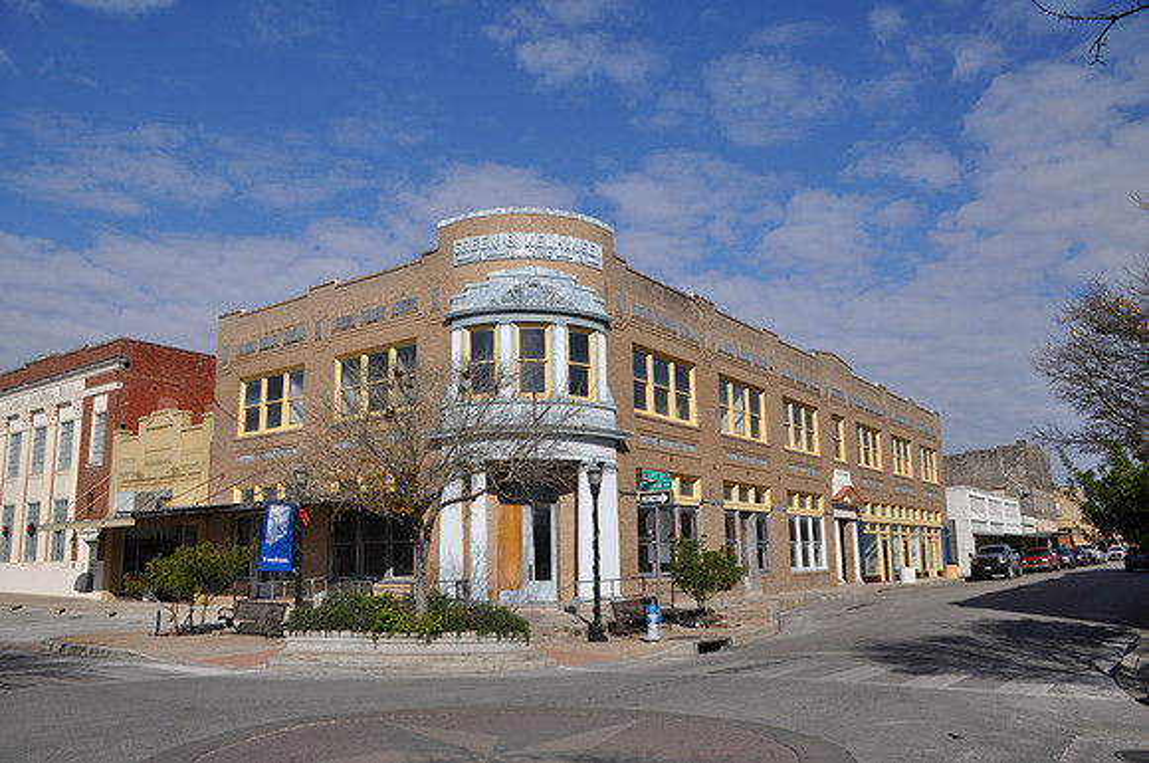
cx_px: 574
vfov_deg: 47.8
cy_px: 382
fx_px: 861
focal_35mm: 27
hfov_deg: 67.5
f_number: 14
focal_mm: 18
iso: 200
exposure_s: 1/200
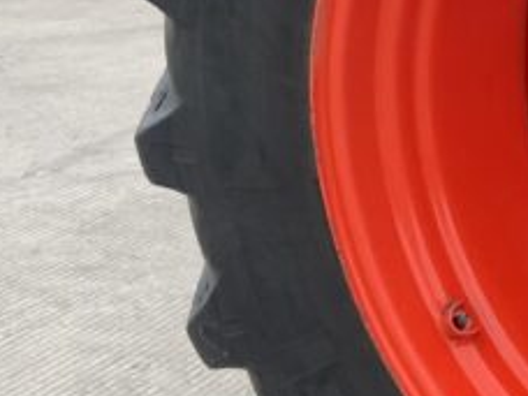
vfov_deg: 11.4
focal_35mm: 130
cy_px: 130
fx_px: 1983
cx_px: 799
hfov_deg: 14.2
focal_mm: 3
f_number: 1.8
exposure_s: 1/180
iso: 16
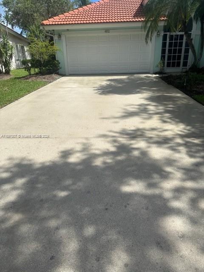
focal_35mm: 24
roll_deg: +2.4
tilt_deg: -25.2
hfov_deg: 56.8
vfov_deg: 71.6
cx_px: 102
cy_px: 136
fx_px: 189
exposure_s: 1/6623
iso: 80
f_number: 1.78
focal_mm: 6.86
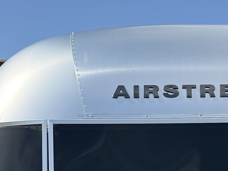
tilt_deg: -3.0
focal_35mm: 87
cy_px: 251
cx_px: 179
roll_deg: +1.5
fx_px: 573
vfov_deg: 15.7
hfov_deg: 22.2
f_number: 1.78
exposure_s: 1/4405
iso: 80
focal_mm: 6.76
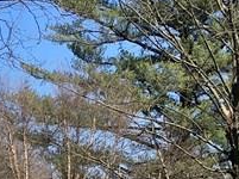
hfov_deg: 12.9
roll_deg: +2.0
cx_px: -73
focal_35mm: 148
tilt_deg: -5.1
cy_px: 374
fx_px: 1020
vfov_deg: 9.3
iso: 25
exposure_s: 1/1304
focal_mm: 4.15
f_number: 2.2
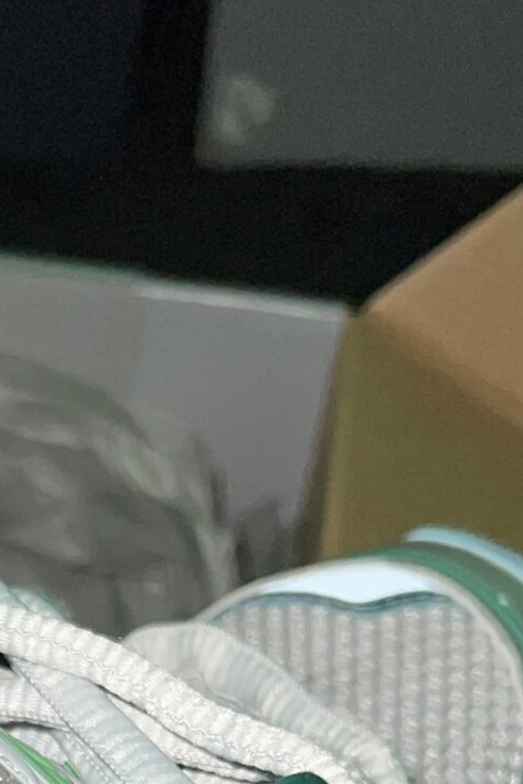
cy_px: 1210
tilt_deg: -53.6
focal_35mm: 94
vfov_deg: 18.8
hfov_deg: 13.9
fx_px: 2047
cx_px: -192
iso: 32
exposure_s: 1/4
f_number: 1.5
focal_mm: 5.7
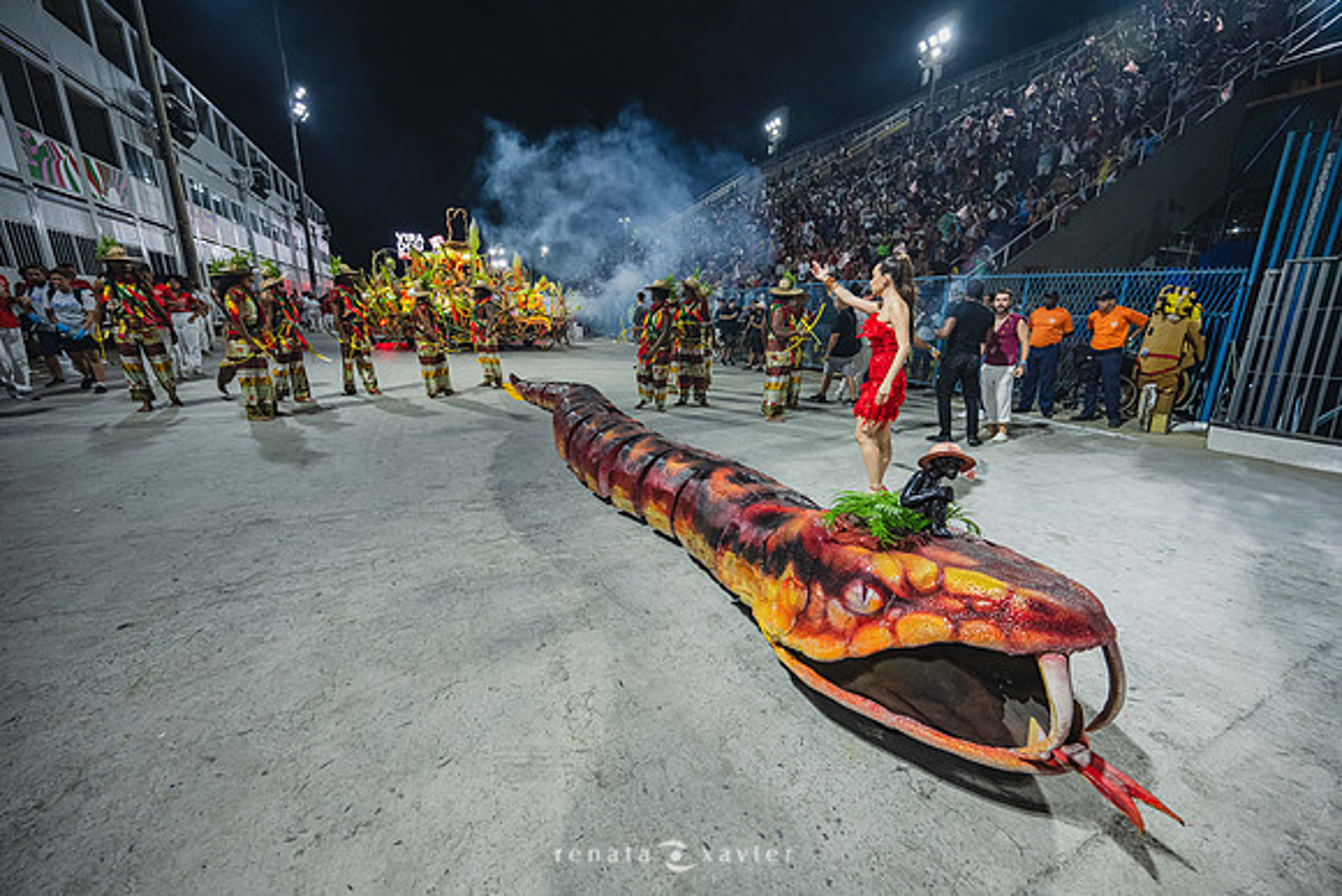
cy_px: 457
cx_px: 685
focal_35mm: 14
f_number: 4
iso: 1600
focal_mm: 14
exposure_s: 1/400
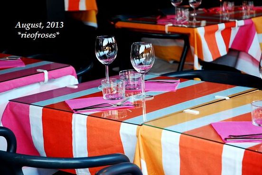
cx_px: 131
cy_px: 88
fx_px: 764
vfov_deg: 13.0
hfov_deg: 19.5
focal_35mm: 105
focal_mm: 70
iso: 200
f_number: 5.6
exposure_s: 1/25
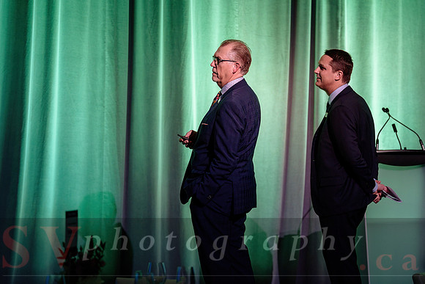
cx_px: 235
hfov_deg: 14.3
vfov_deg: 9.6
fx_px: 1689
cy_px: 115
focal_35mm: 143
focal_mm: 120
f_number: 2.8
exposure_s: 1/250
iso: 1600
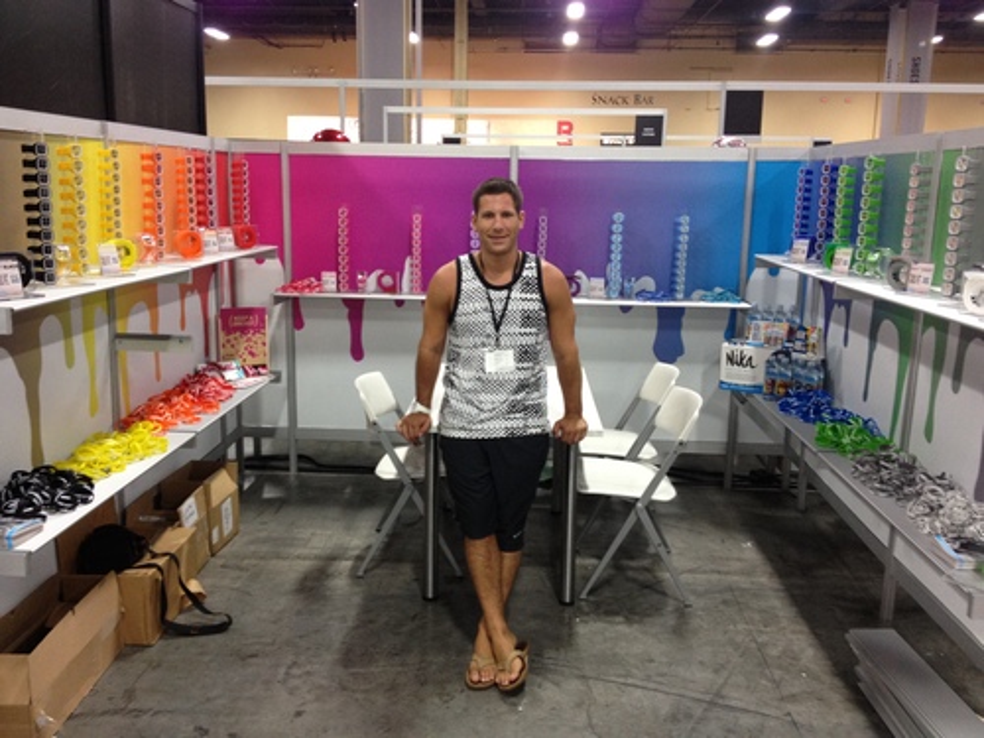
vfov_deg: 40.7
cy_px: 369
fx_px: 995
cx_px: 492
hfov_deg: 52.6
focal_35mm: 35
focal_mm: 4.28
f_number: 2.4
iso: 125
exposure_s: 1/20
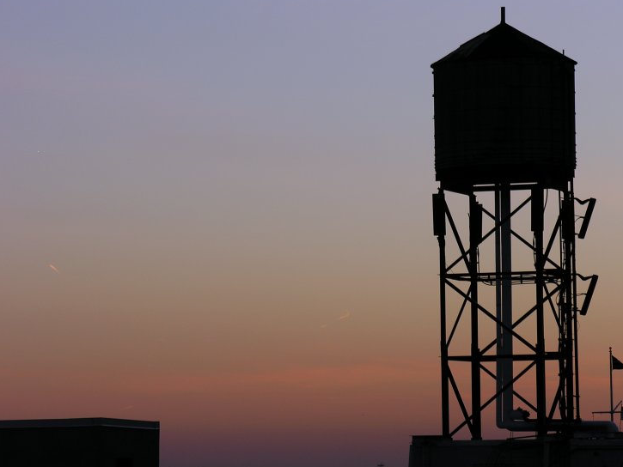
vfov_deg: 7.7
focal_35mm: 193
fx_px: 3474
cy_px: 250
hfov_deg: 10.2
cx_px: 327
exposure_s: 1/48.6
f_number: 4
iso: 50
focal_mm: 44.5
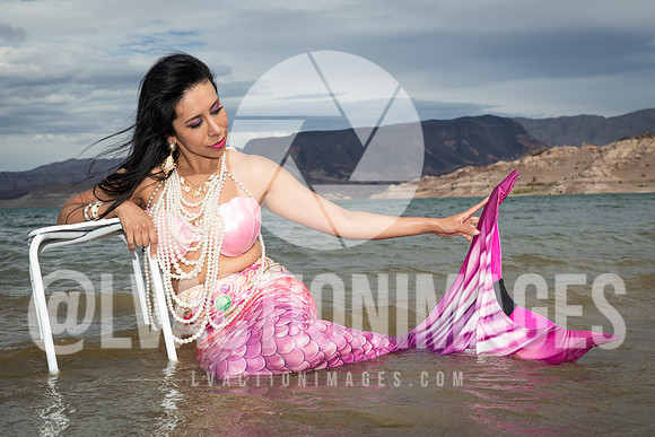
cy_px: 221
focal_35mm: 48
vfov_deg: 28.2
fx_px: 871
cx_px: 353
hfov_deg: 41.2
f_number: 8
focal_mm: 44
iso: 64
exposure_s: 1/250
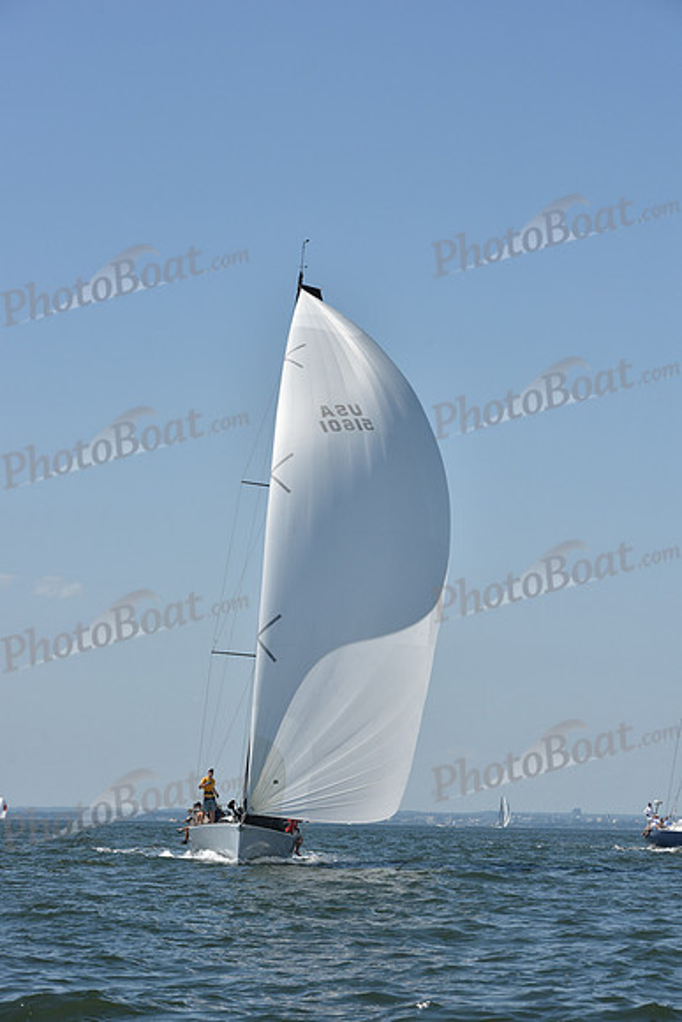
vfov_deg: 20.4
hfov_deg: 13.7
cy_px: 511
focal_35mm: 100
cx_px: 341
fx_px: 2840
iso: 250
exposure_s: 1/1250
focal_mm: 100
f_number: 9
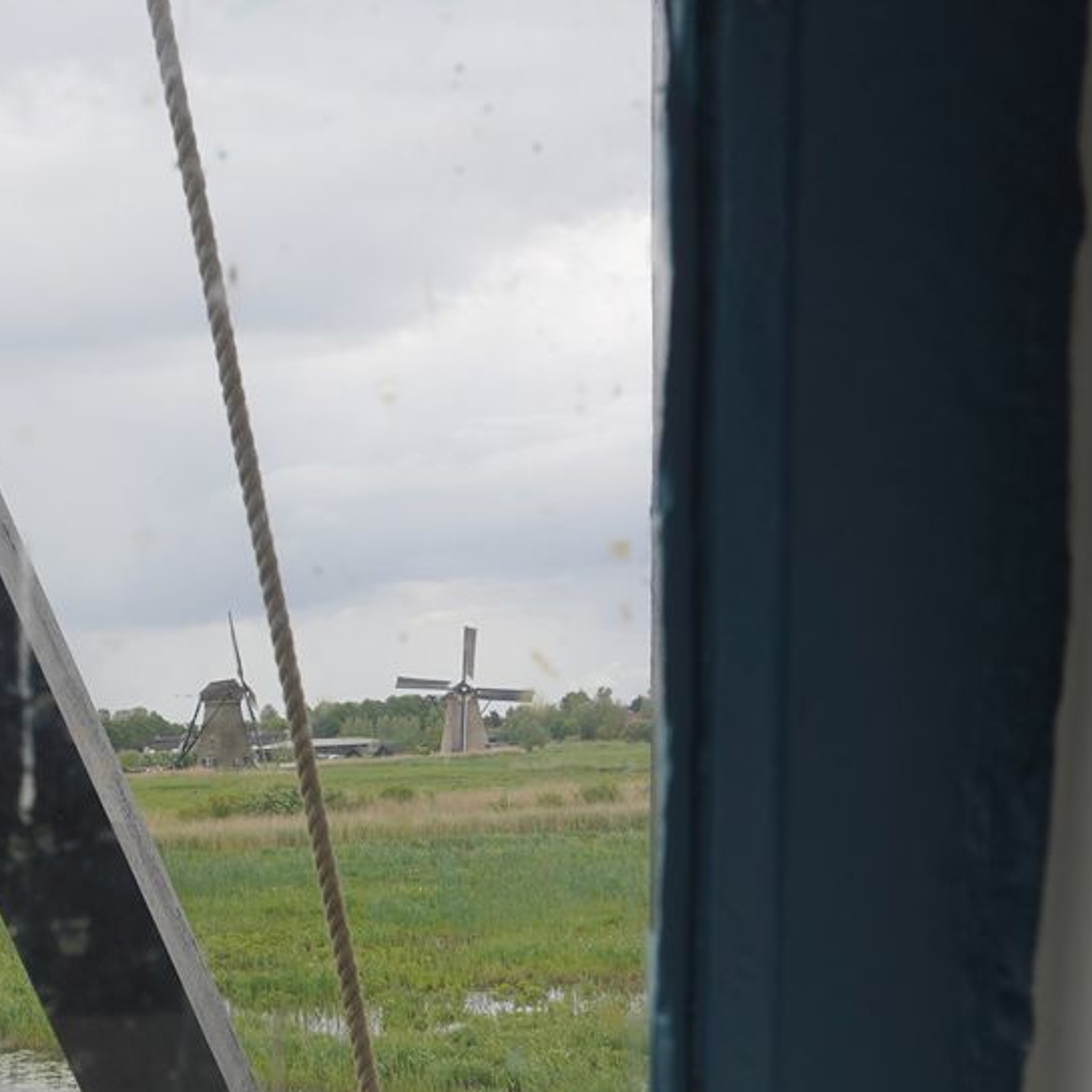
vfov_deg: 22.8
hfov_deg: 20.1
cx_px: -512
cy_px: 813
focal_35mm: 75
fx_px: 2677
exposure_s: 1/100
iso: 100
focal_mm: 24
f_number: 11
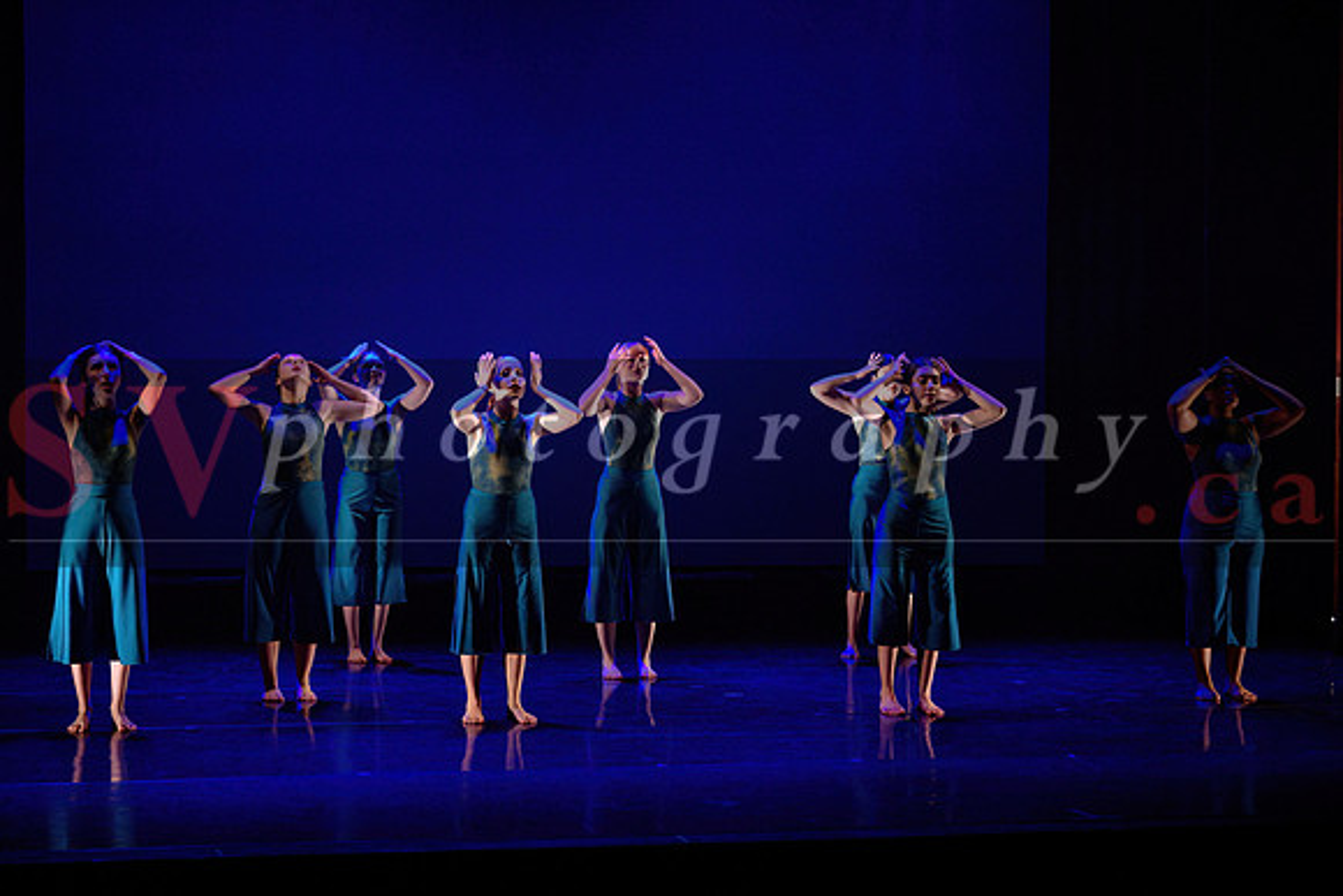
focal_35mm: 82
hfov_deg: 24.9
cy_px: 374
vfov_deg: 16.7
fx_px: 3045
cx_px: 594
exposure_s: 1/200
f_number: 2.8
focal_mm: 70
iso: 1600
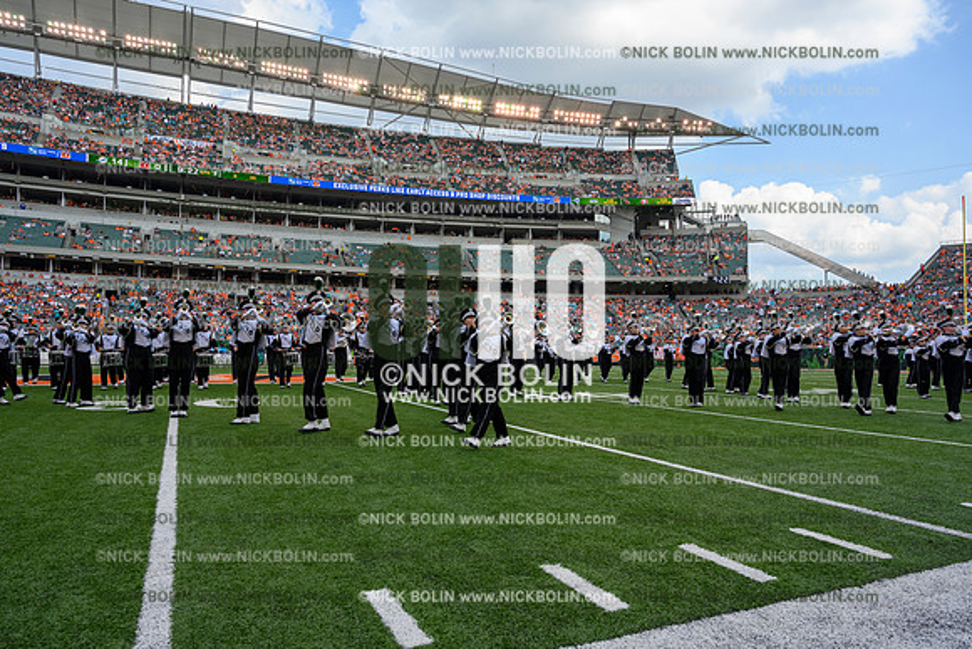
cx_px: 486
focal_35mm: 24
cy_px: 324
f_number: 7.1
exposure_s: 1/125
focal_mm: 24
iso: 80
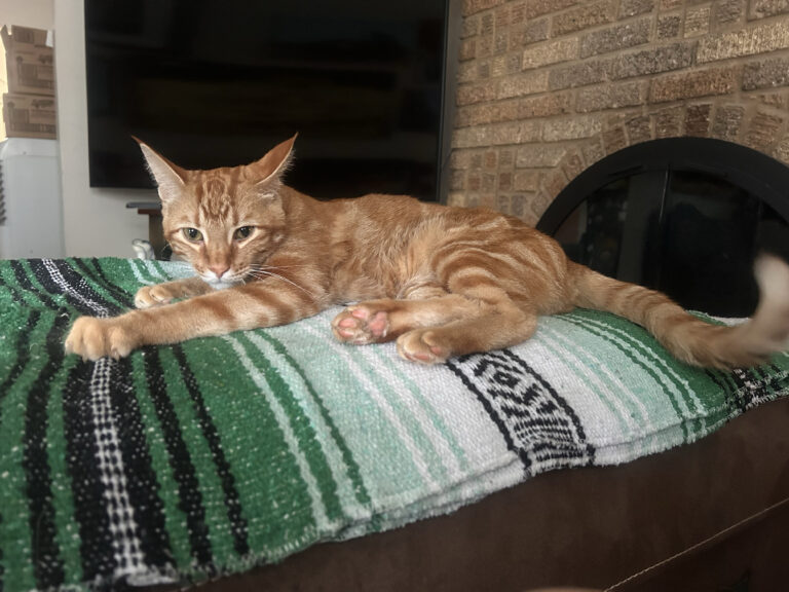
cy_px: 296
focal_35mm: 26
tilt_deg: -8.8
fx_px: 593
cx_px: 394
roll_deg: -2.5
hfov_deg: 67.3
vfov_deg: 53.1
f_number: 1.5
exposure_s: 1/36
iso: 640
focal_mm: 5.7
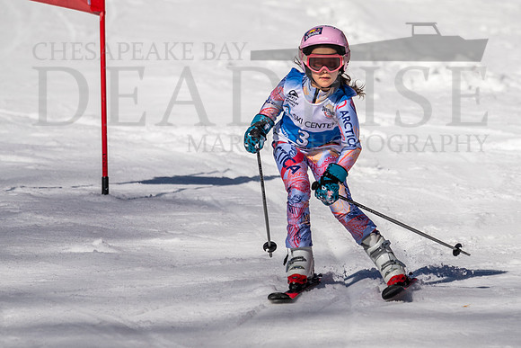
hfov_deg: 2.7
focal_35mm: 770
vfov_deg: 1.8
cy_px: 221
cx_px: 331
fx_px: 11140
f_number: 8
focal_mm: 560
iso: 200
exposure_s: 1/2000
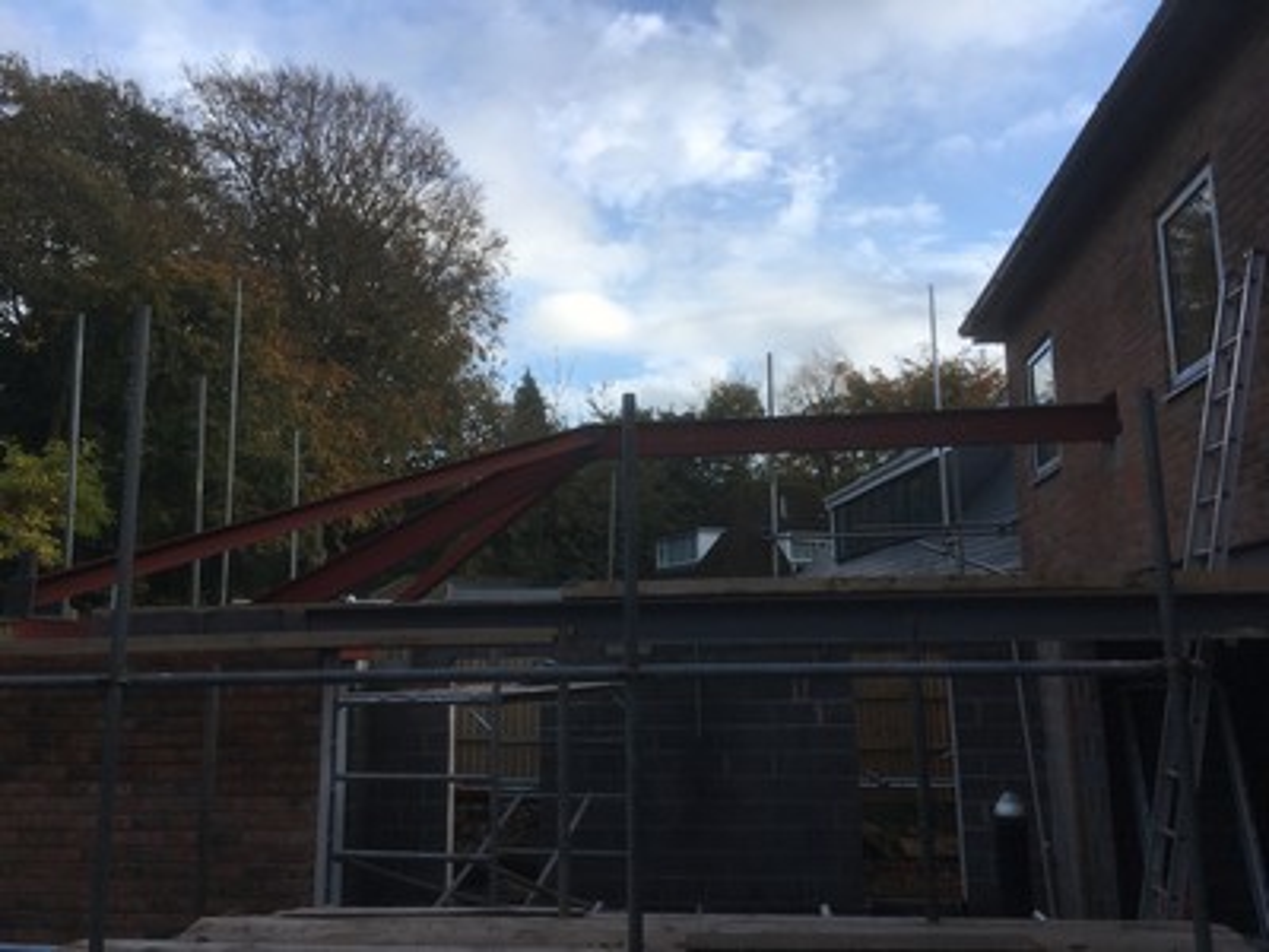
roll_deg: +0.0
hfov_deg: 61.7
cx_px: 634
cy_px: 476
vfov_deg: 48.2
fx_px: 1063
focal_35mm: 29
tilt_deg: +11.4
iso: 25
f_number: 2.2
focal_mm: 4.15
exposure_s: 1/793
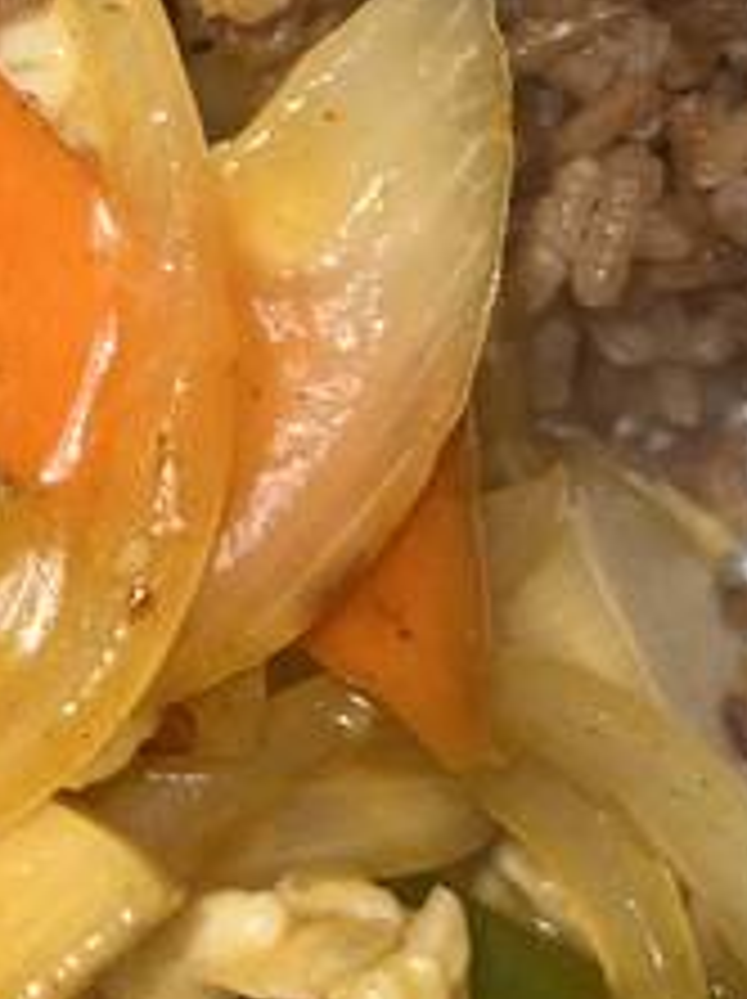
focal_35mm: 86
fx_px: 2479
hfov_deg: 15.8
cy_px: 191
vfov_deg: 22.5
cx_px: -360
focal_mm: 5.7
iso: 32
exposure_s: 1/74
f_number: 1.5
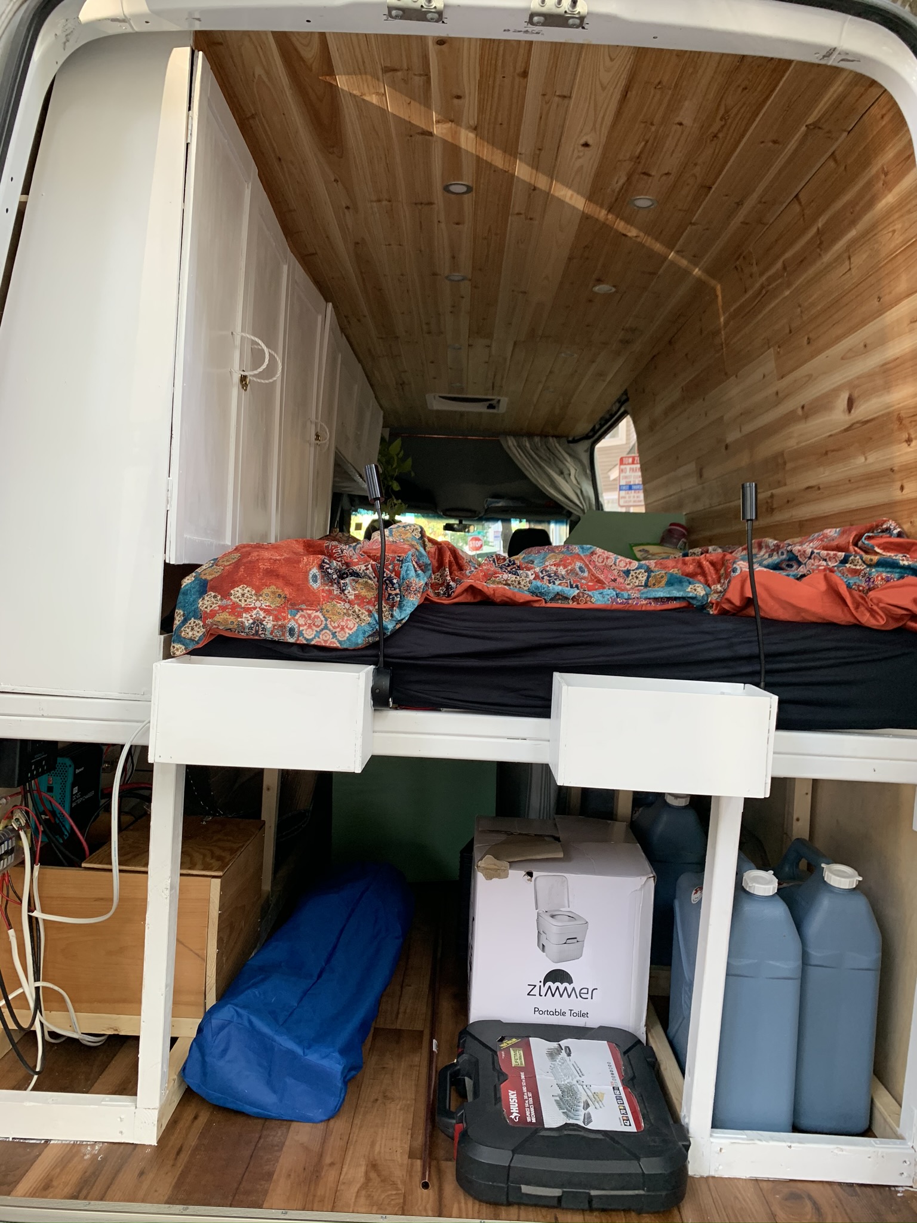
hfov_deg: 53.1
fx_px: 918
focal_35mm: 26
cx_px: 458
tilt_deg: -2.1
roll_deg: +0.1
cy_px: 612
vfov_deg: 67.3
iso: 100
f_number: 1.8
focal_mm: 4.25
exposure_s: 1/121
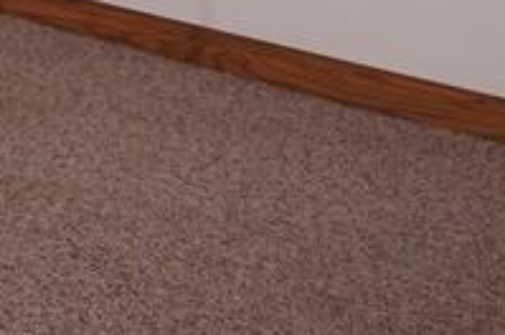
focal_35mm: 90
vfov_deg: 13.0
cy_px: -350
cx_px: -332
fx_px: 1257
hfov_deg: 18.9
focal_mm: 11
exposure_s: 1/60
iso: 100
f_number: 5
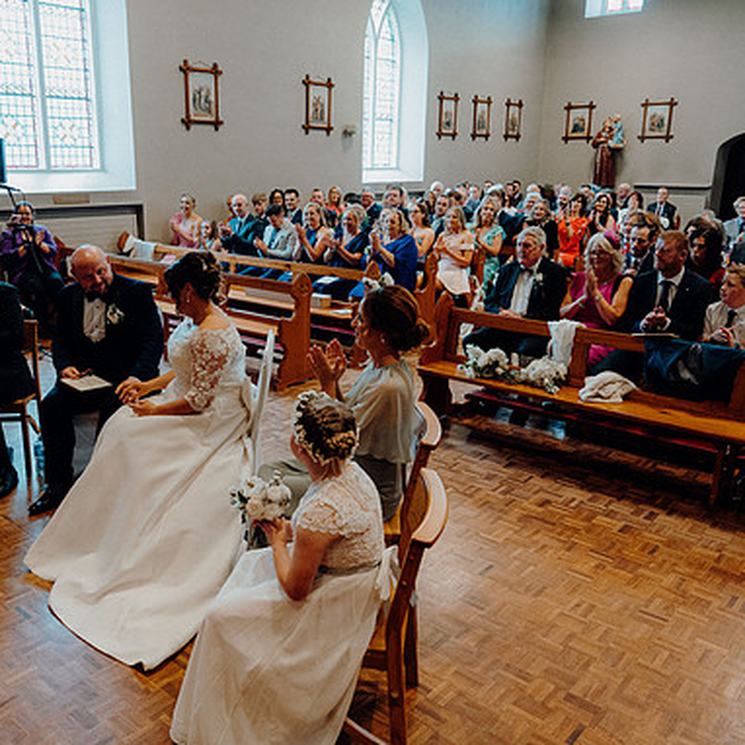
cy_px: 375
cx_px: 312
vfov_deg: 52.5
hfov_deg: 52.3
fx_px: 755
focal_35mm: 31
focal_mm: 24
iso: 2500
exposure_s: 1/160
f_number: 3.2
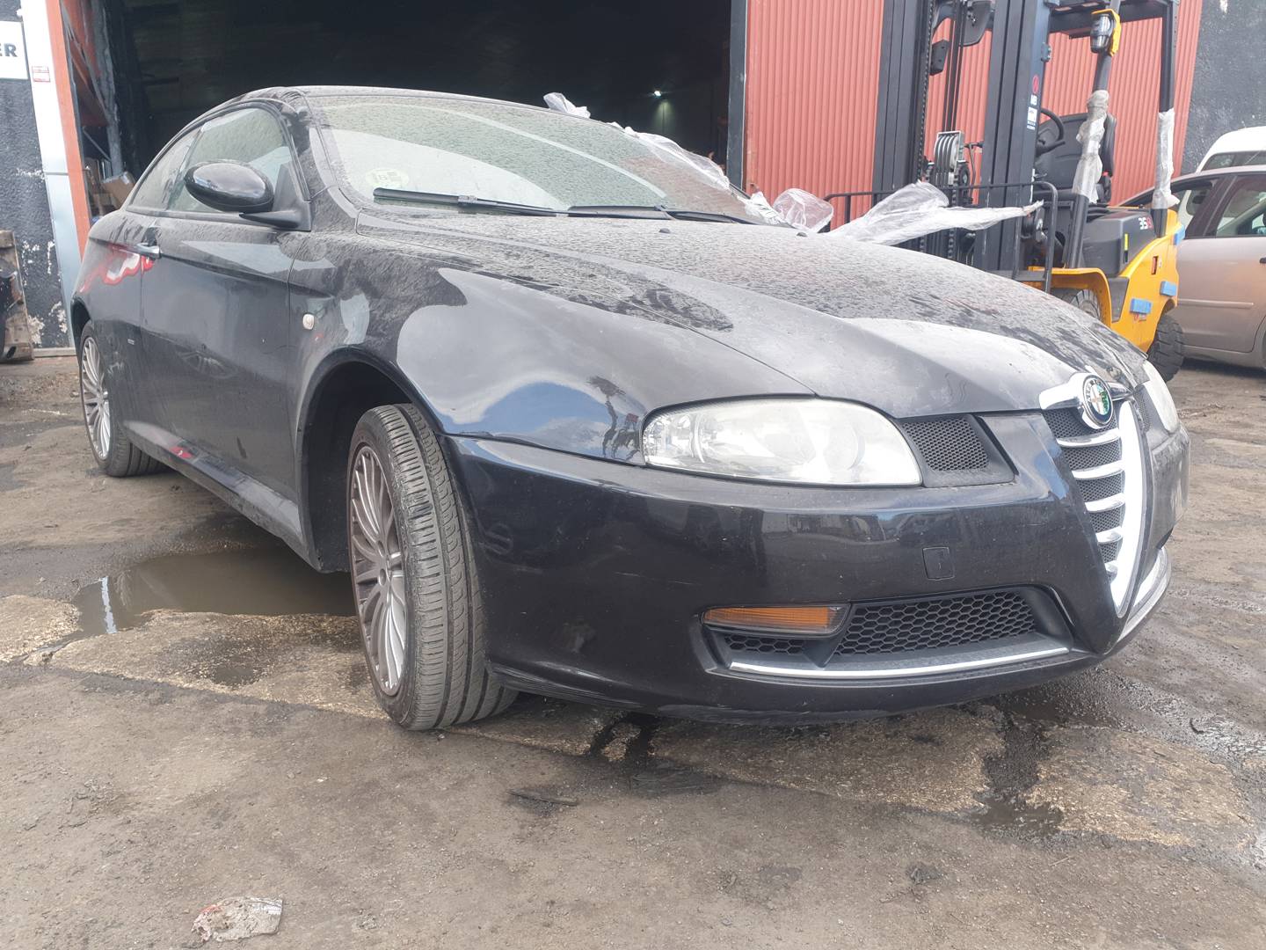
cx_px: 633
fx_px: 951
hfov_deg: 67.3
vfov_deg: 53.1
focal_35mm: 26
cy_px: 475
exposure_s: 1/121
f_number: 2.4
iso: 50
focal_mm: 4.3
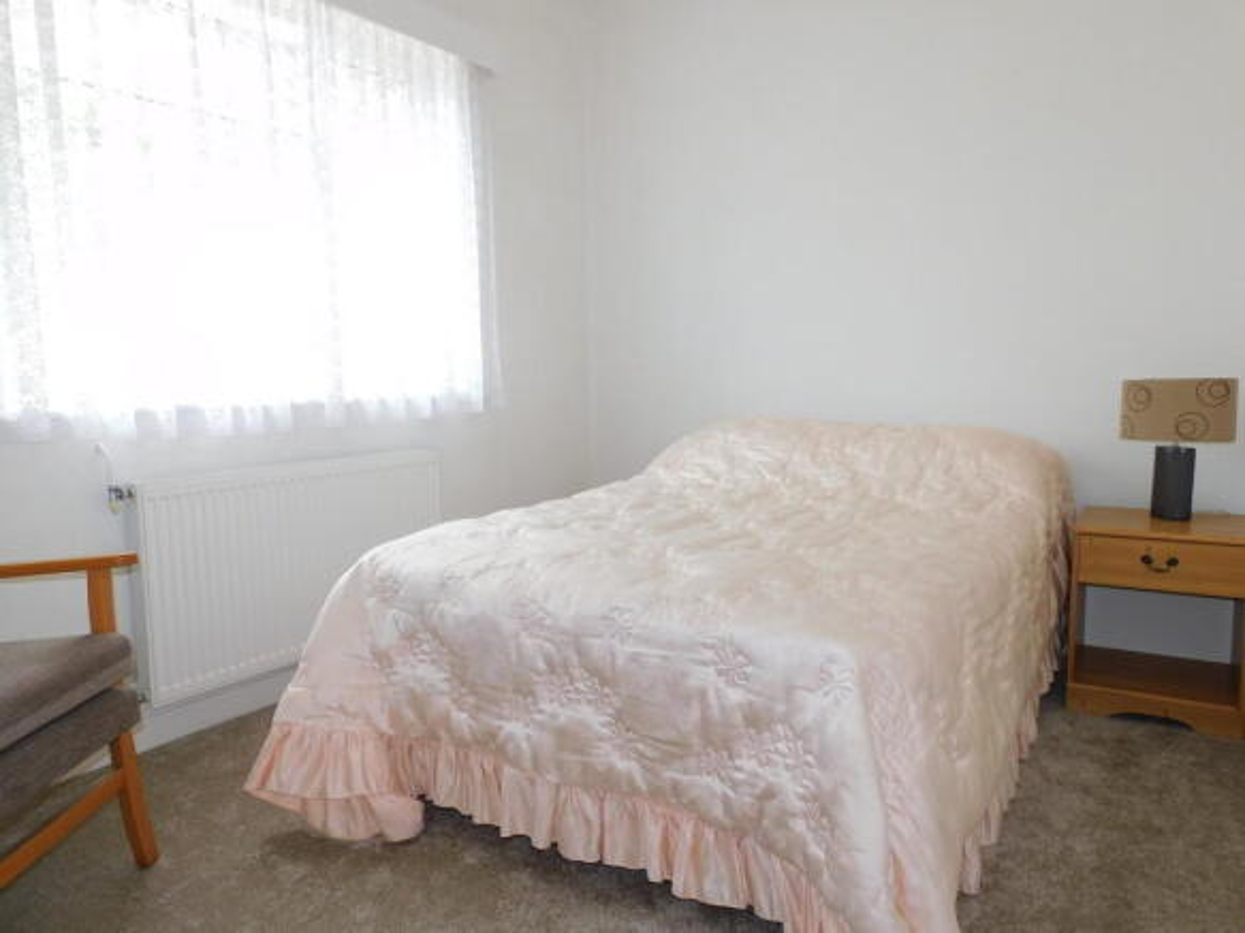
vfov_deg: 56.8
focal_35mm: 24
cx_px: 622
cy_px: 466
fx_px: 863
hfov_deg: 71.6
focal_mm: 4.3
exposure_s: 1/50
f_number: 3.3
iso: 125
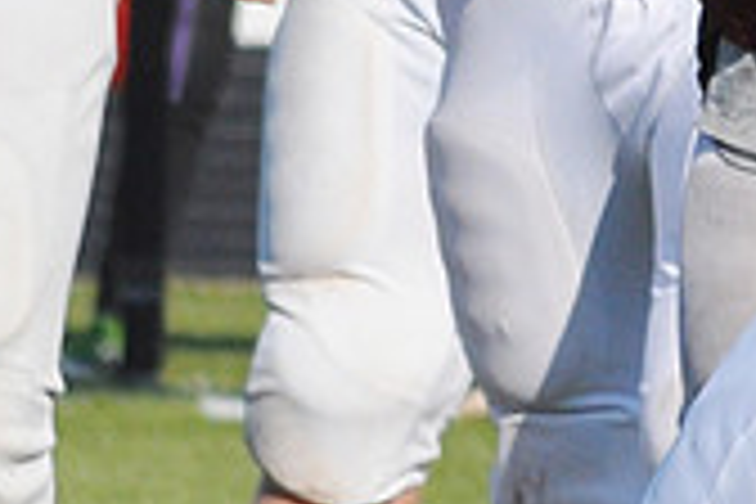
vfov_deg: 1.3
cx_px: 1170
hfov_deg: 2.0
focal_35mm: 1038
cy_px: 806
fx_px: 21796
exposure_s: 1/2000
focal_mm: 200
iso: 400
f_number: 7.1
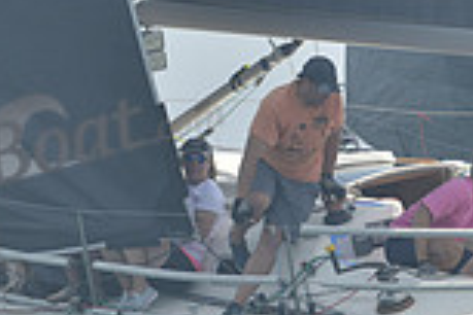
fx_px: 11942
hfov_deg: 2.3
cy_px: -45
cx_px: 386
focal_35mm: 909
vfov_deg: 1.5
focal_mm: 240
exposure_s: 1/1000
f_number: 7.1
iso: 280
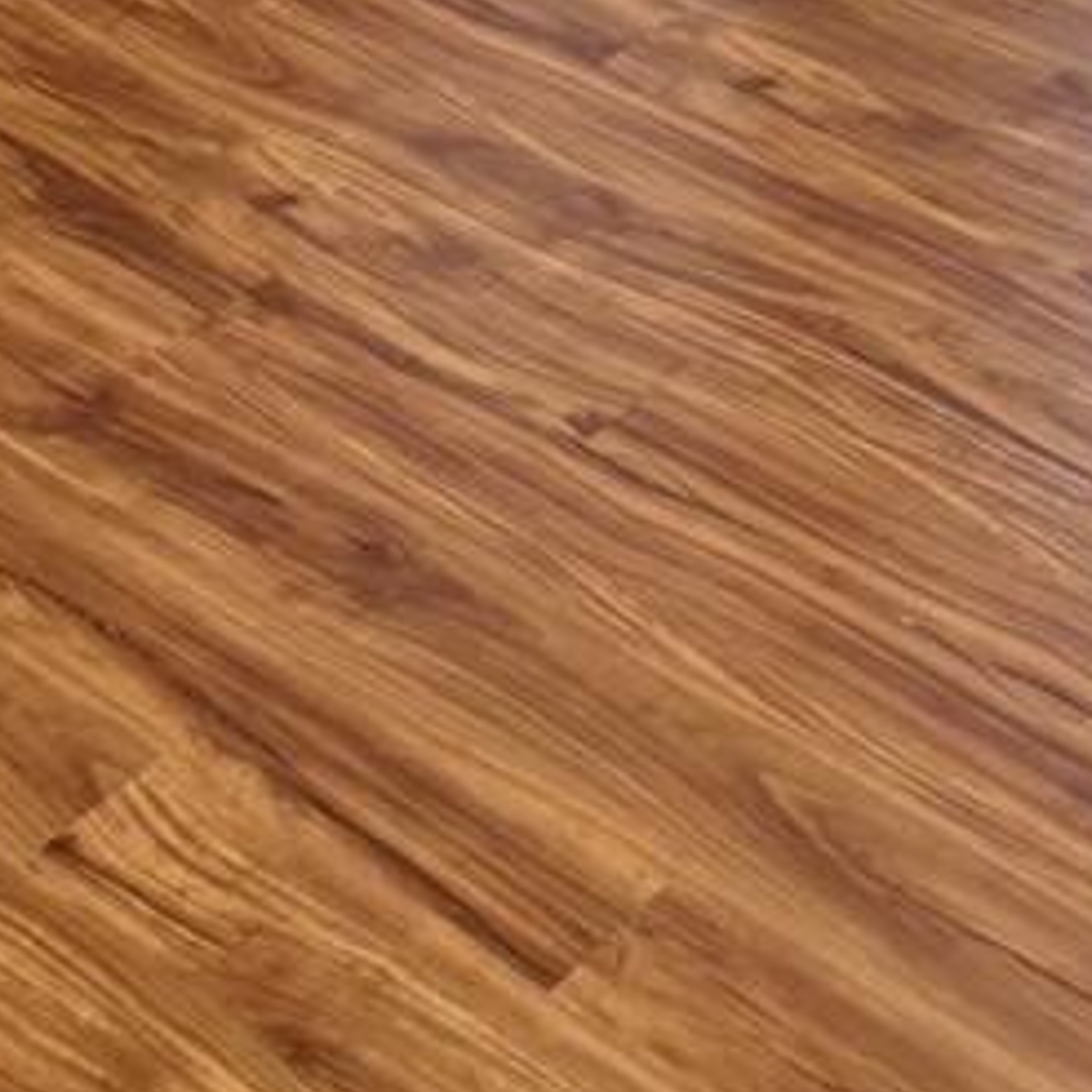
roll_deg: -0.4
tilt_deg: -9.0
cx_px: 604
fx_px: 3319
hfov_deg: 18.7
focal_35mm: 93
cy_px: -1238
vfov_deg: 14.6
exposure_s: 1/123
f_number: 1.78
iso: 125
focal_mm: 6.76
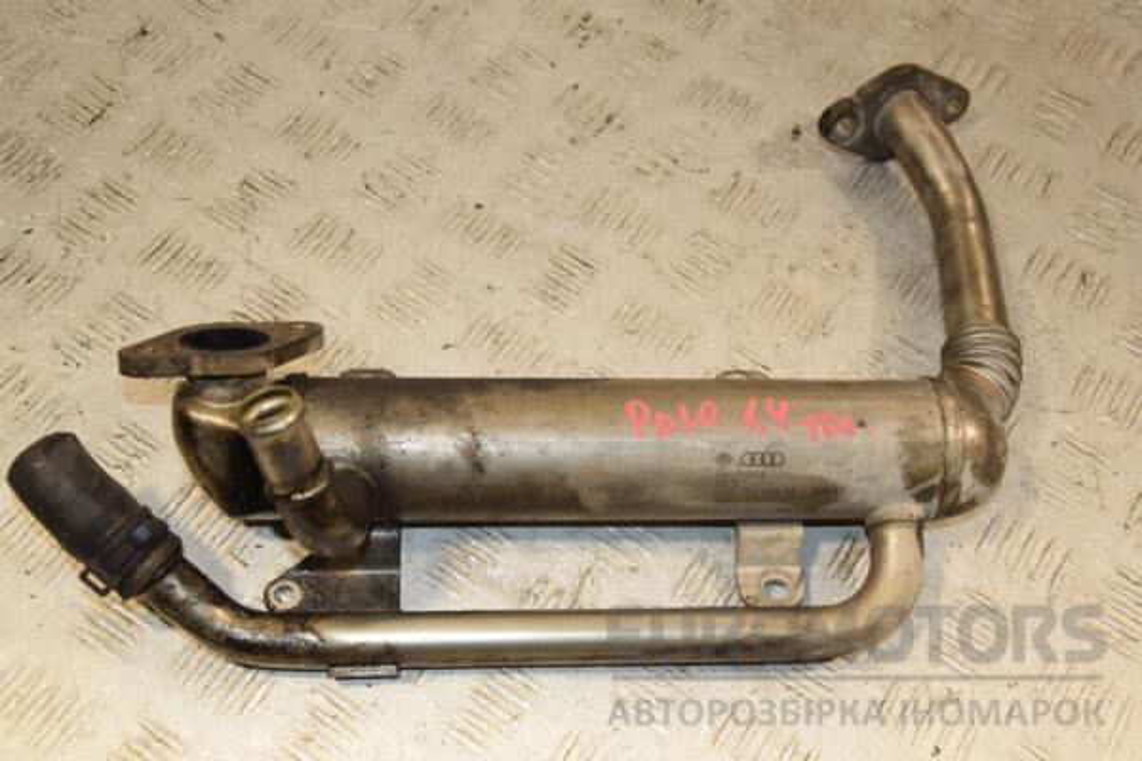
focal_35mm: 51
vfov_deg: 26.5
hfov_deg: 38.9
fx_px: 1618
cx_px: 571
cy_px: 380
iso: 800
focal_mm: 34
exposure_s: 1/200
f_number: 5.6
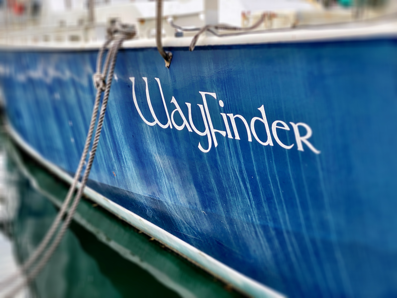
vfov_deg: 28.0
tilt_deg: -15.6
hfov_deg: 36.8
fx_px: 596
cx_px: 198
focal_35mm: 52
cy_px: 149
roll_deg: +0.5
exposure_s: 1/274
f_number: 2
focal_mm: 6
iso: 20
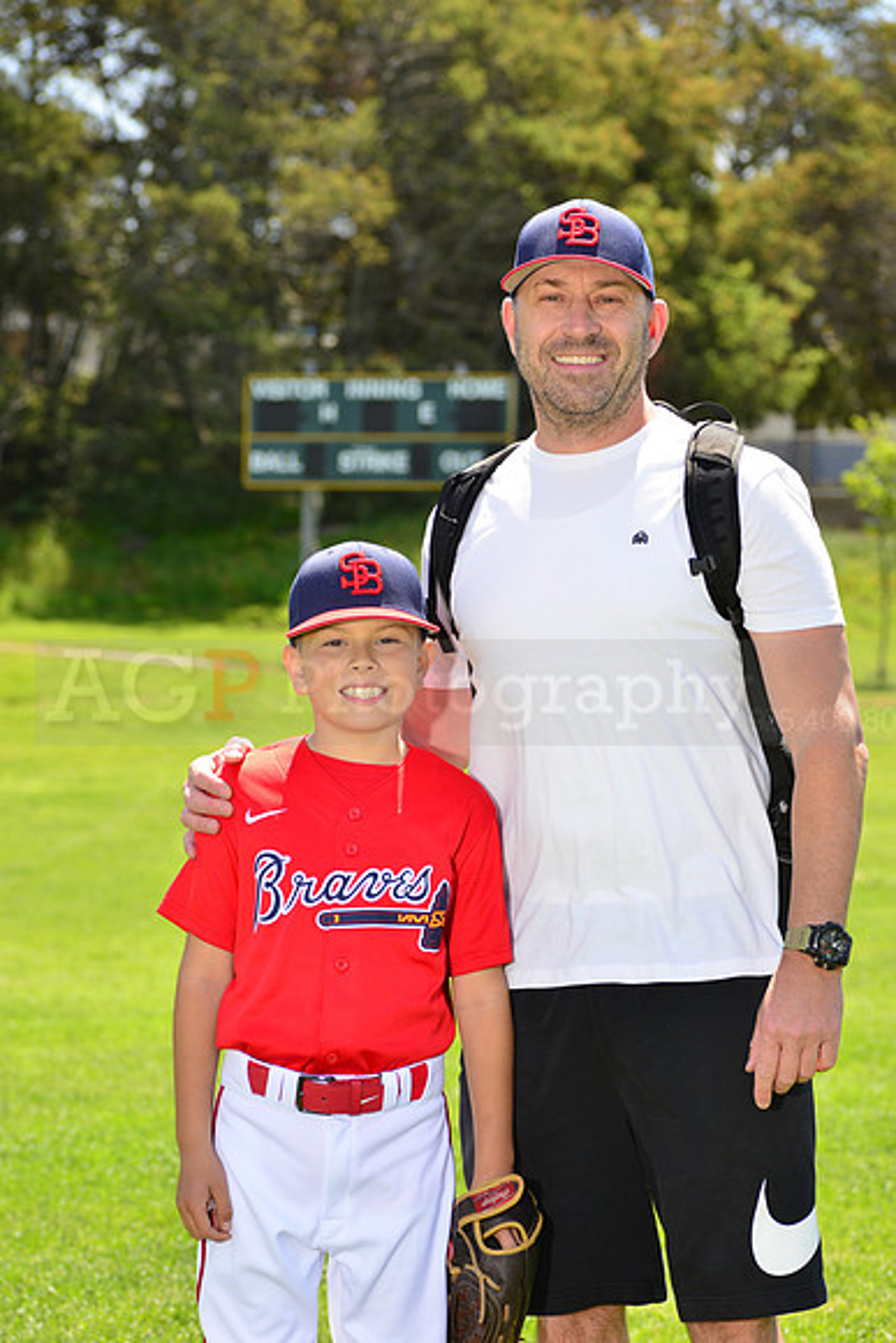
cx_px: 448
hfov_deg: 11.8
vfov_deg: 17.6
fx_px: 4328
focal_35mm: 116
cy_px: 672
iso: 200
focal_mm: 116
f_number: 8
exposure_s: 1/250
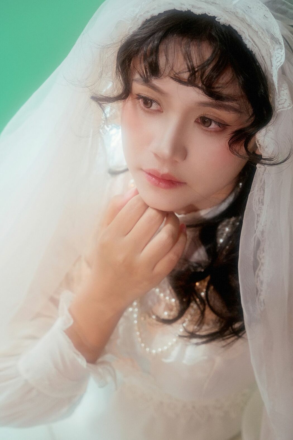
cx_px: 146
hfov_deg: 16.5
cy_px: 220
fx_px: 1013
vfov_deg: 24.5
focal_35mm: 83
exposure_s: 1/125
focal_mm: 55
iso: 640
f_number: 2.8
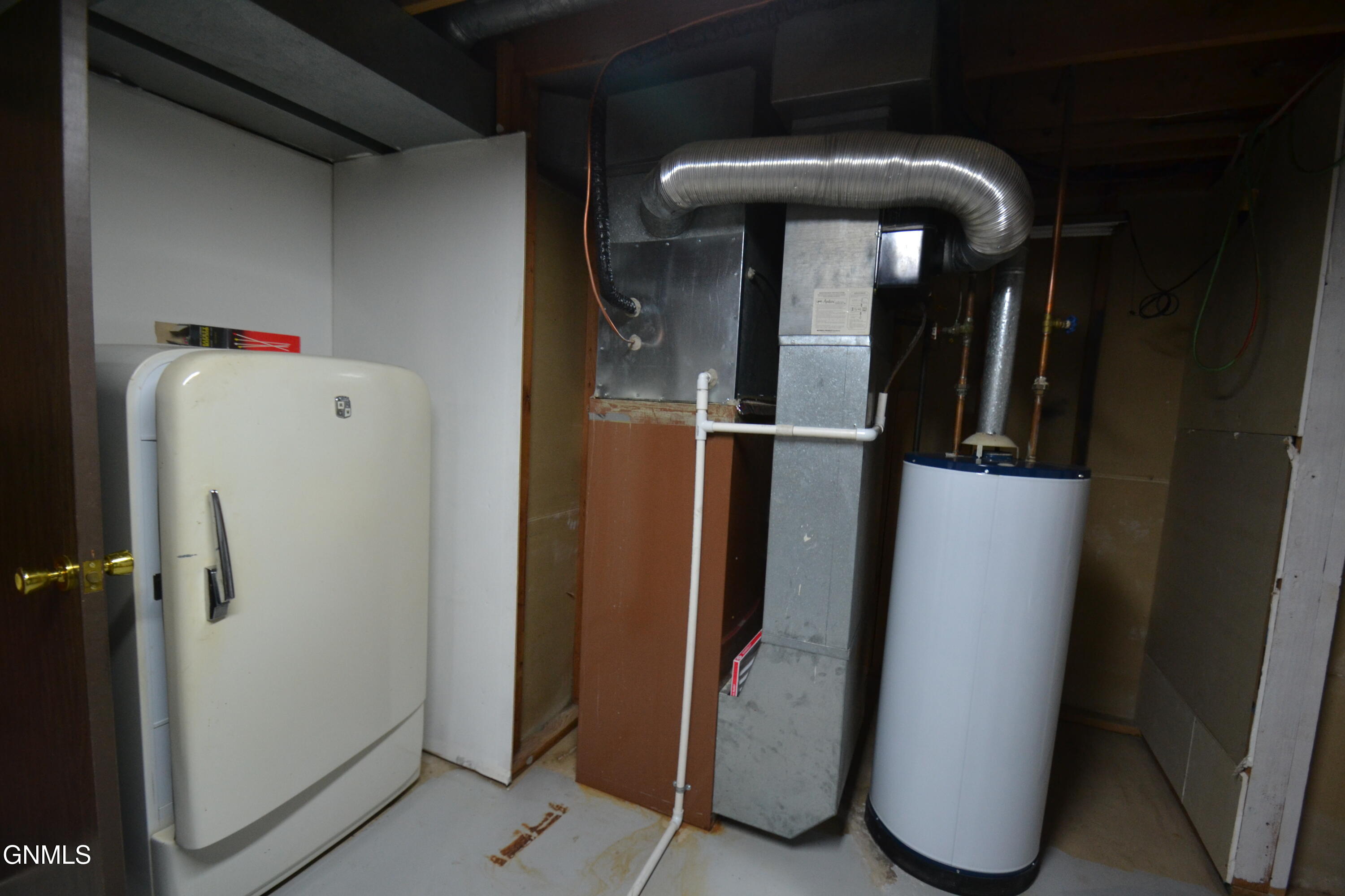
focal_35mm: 15
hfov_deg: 100.4
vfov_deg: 77.3
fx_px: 560
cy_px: 448
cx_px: 672
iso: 800
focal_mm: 10
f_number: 3.5
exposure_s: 1/60
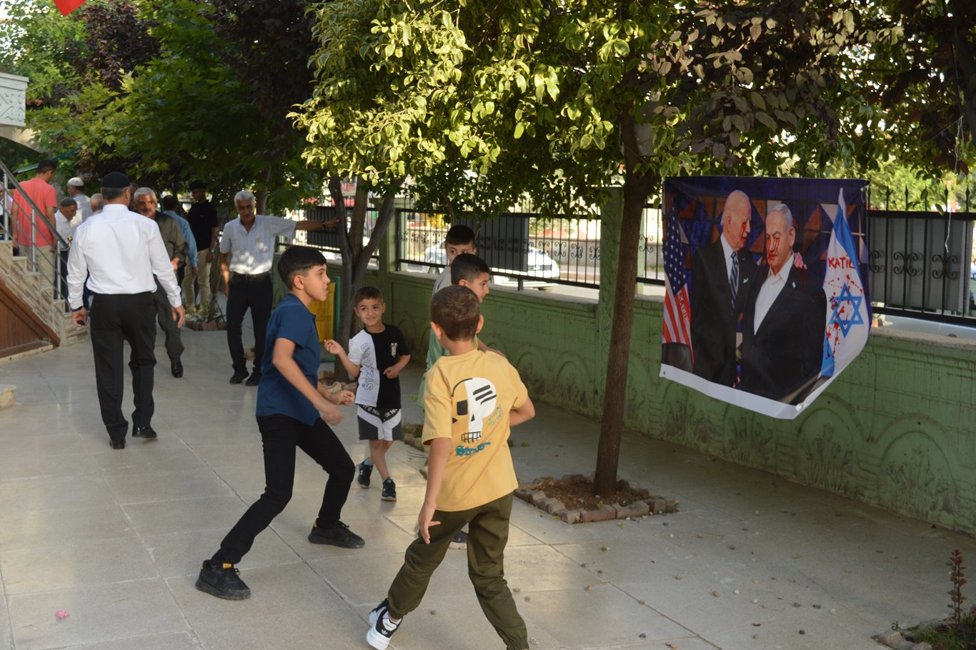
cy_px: 325
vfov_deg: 33.0
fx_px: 1098
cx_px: 488
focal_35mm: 40
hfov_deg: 47.9
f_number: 5.6
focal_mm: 27
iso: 280
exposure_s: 1/125
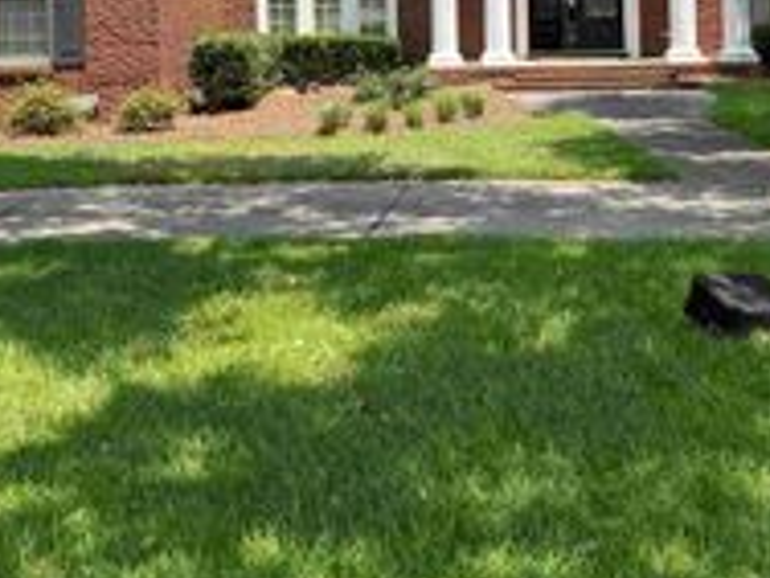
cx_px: 397
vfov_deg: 22.0
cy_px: -6
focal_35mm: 64
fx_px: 1424
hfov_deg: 30.3
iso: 80
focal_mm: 6.76
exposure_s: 1/1770
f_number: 1.78
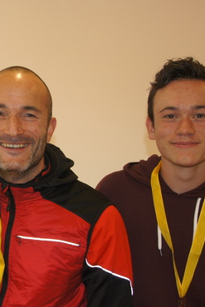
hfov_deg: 15.5
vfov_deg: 23.9
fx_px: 725
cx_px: -35
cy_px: 179
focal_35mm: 85
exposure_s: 1/60
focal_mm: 28
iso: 500
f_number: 4.5
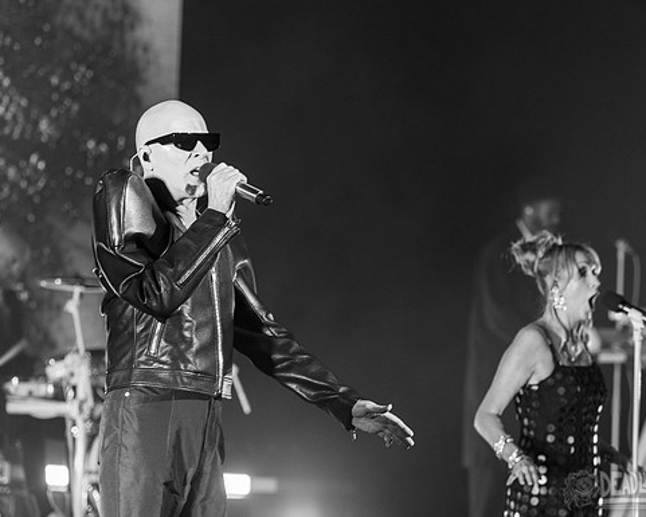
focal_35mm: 279
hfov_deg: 6.9
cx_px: 354
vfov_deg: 5.5
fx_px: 5335
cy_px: 240
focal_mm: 230
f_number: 5.3
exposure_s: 1/200
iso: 4000
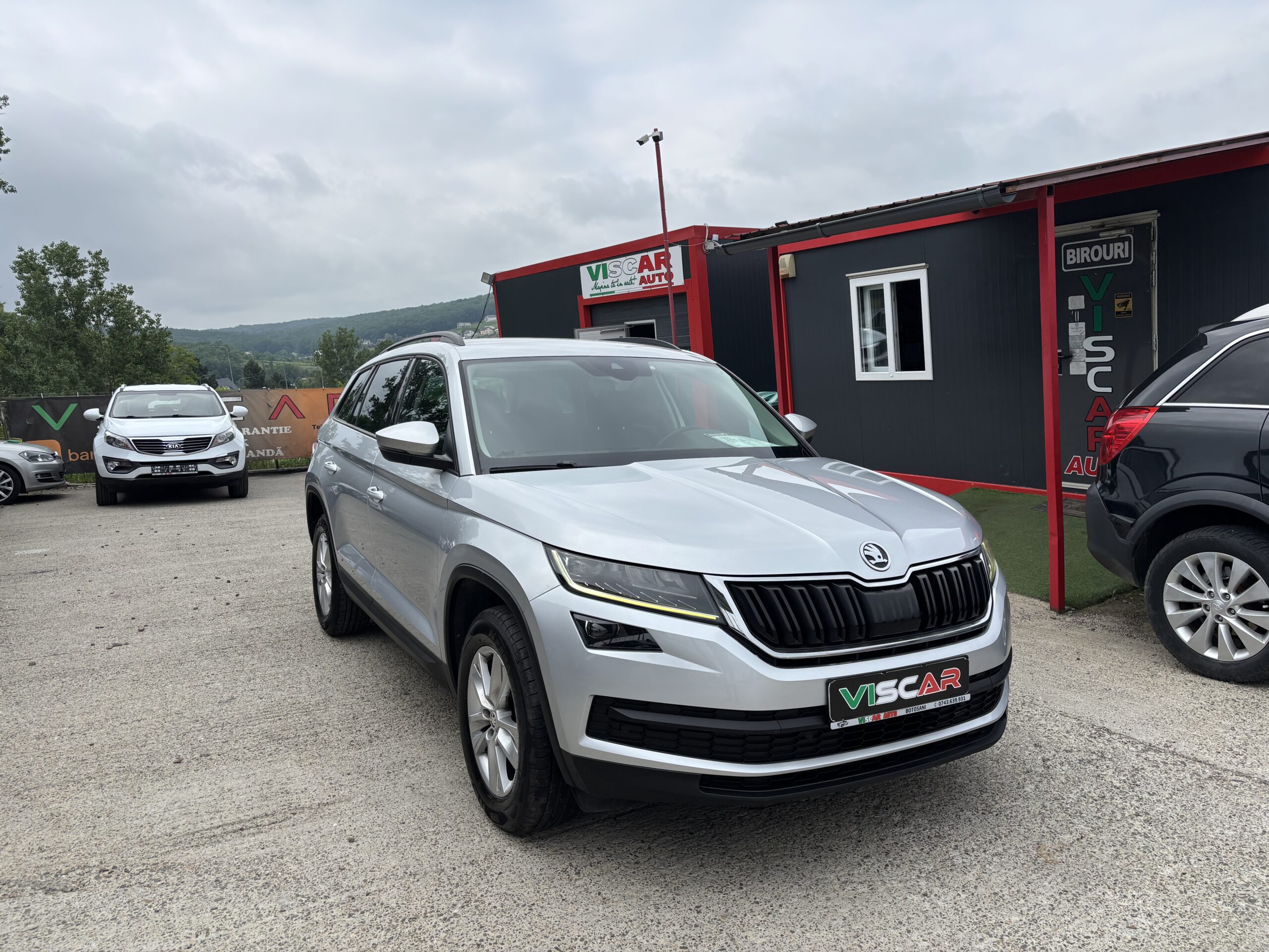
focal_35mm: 26
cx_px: 634
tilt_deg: -9.0
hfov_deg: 67.3
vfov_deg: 53.1
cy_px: 476
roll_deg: +4.5
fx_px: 953
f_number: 1.6
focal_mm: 5.96
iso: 50
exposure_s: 1/2933
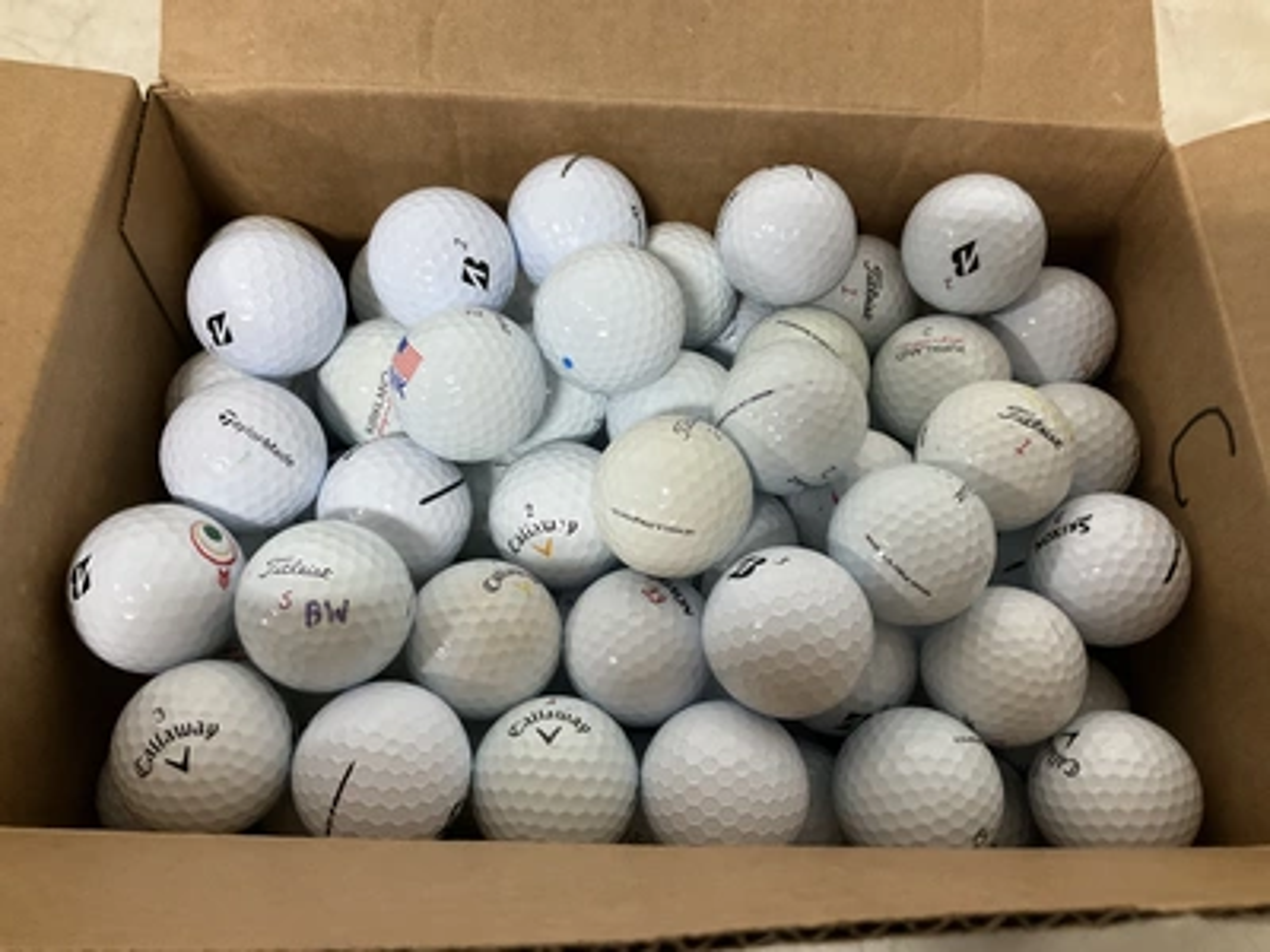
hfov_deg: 61.7
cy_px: 476
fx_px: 1064
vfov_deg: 48.2
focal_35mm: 29
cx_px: 635
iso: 200
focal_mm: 3
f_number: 1.8
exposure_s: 1/40
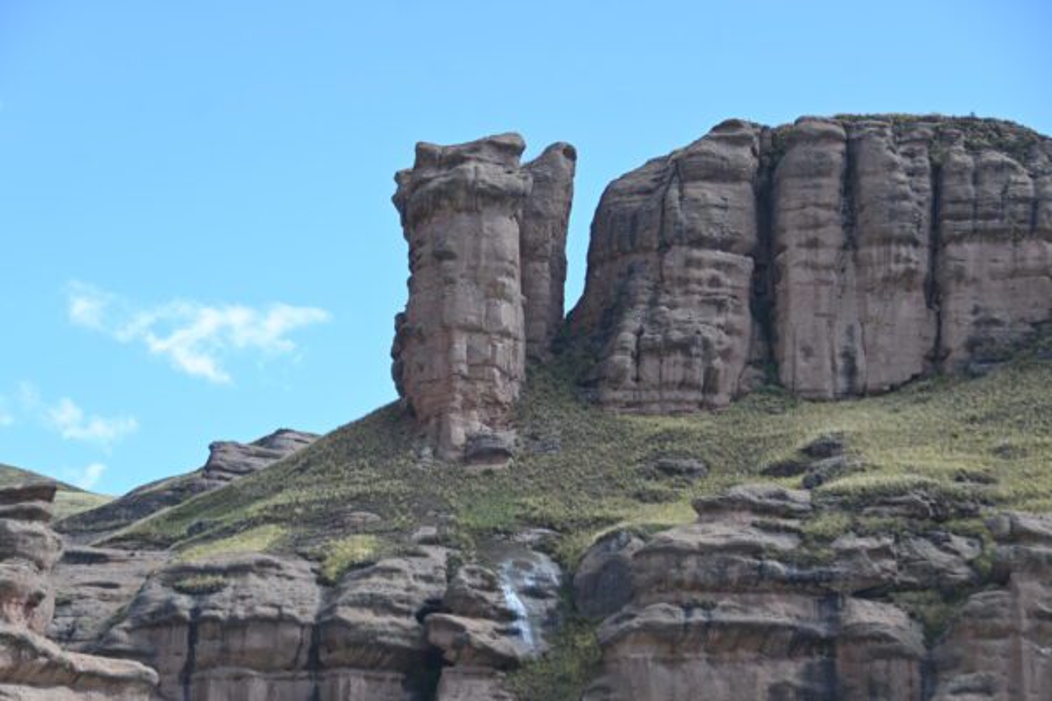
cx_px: 526
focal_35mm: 129
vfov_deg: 10.6
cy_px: 350
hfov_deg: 15.9
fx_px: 3769
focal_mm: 86
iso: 250
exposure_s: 1/500
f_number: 5
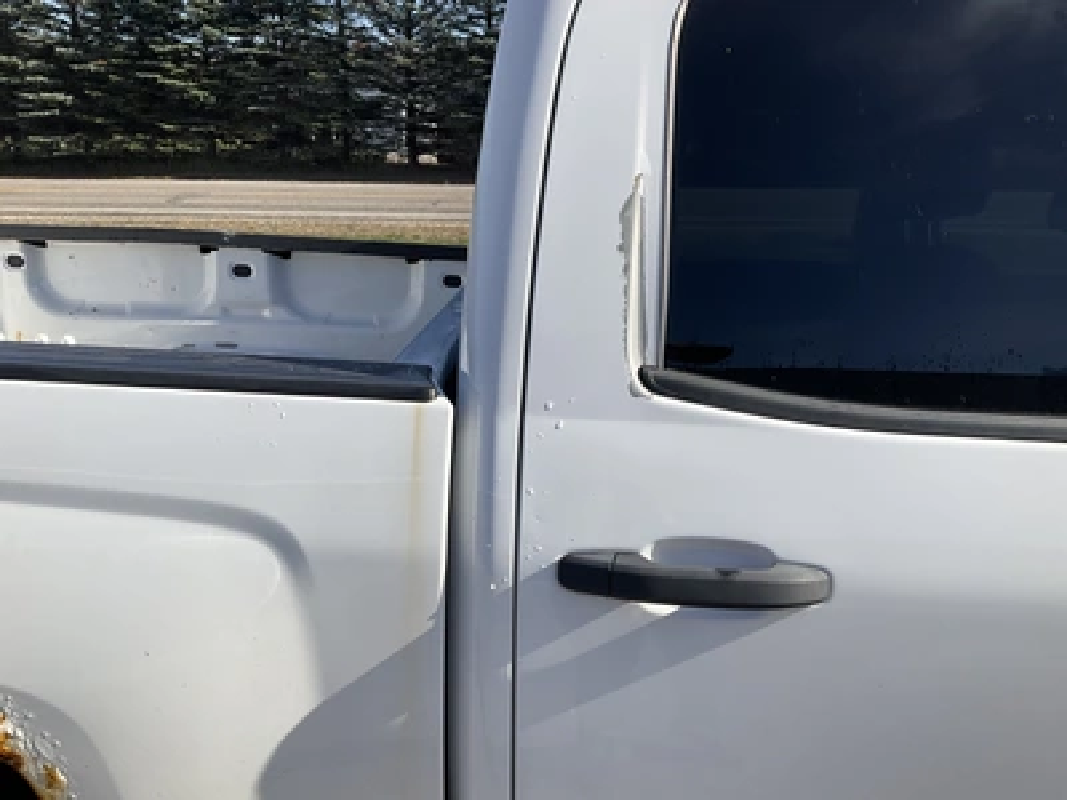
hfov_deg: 61.7
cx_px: 534
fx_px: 894
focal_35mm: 29
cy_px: 400
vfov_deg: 48.2
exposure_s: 1/1912
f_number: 1.8
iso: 25
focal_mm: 3
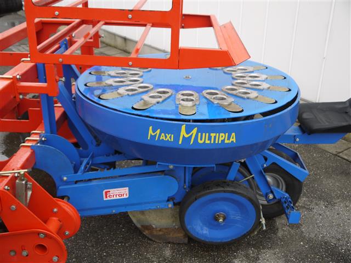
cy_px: 132
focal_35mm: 40
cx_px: 176
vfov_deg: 36.0
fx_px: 406
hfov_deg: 46.8
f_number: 4.5
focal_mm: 20
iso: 100
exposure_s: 1/100
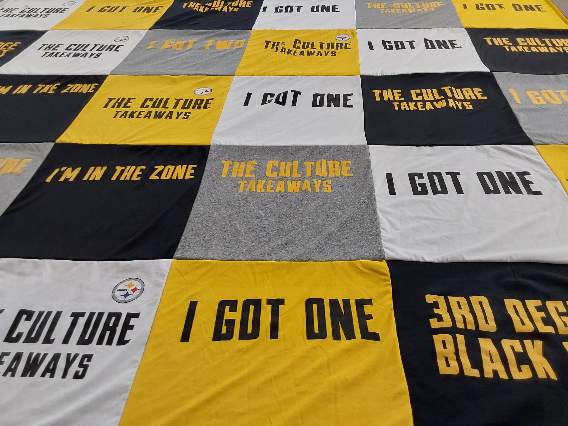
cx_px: 284
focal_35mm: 28
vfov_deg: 49.7
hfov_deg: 63.4
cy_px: 213
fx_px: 459
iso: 100
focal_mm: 2.91
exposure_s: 1/60
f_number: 1.9
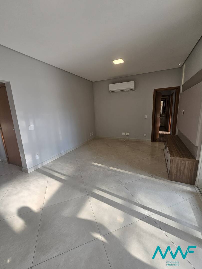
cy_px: 134
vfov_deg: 106.2
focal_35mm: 13
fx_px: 101
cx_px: 101
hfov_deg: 89.9
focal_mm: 2.2
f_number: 2.2
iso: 64
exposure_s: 1/120
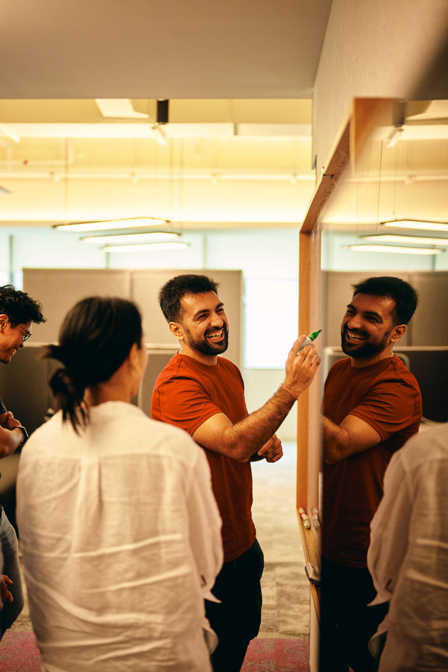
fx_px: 933
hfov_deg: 27.0
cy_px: 336
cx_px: 224
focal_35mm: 50
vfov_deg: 39.6
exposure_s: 1/250
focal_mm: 50
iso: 640
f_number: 1.8
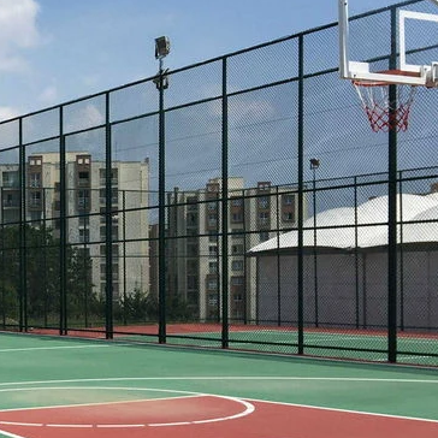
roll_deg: +1.2
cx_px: -65
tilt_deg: +0.4
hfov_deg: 22.7
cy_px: 318
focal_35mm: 71
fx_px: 1016
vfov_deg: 24.1
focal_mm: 4.15
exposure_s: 1/2653
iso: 25
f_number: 2.2
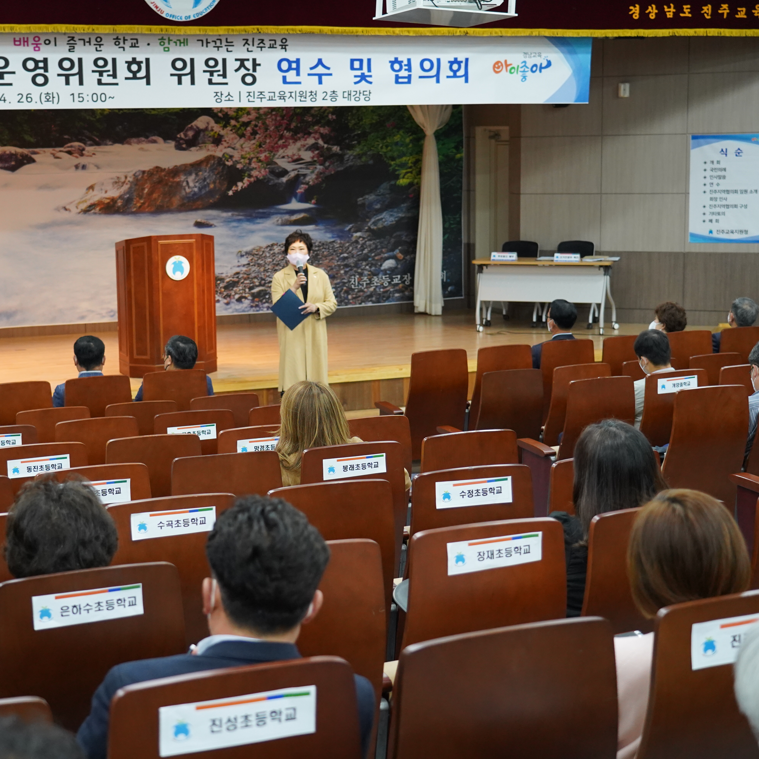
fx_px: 1439
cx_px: 285
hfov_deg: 29.4
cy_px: 377
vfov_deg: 29.6
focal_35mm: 58
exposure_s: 1/160
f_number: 4
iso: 3200
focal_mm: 45
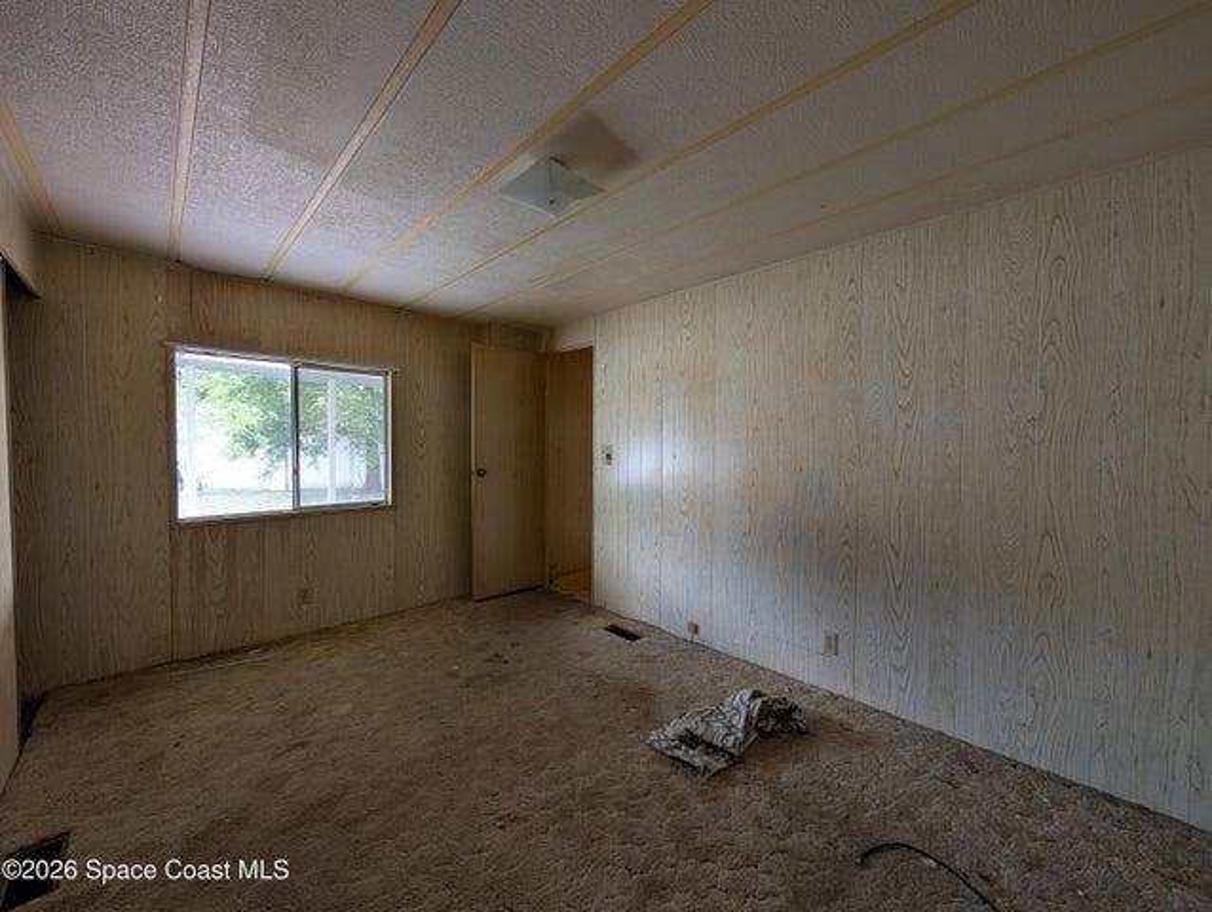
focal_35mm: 12
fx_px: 421
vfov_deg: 94.6
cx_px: 606
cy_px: 456
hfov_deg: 110.5
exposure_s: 1/40.9
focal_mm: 2.02
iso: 59
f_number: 1.7
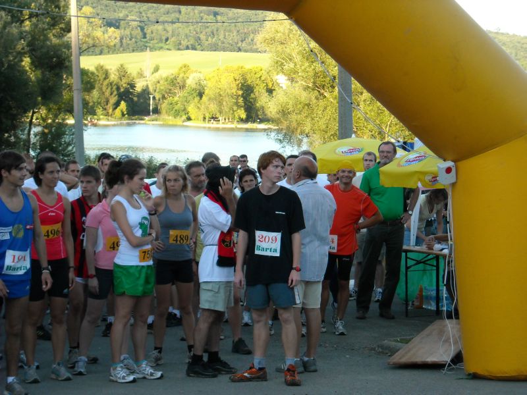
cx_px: 264
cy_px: 198
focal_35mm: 94
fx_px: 1431
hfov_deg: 20.9
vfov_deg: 15.7
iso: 218
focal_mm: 15.32
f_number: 4.4
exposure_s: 1/250
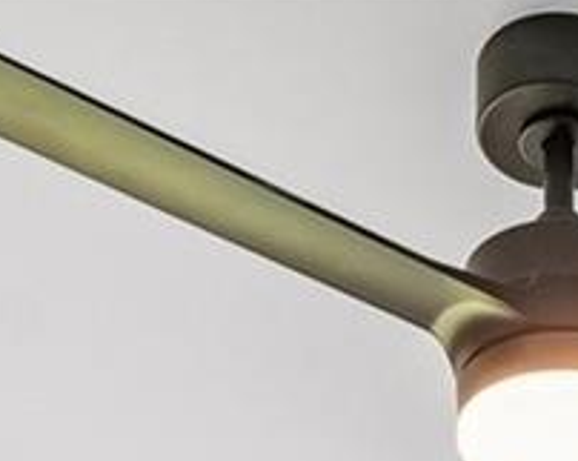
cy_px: 1506
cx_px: 618
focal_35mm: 119
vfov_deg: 9.3
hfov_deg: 15.8
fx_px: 2033
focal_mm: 16
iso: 400
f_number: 8
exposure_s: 1/160
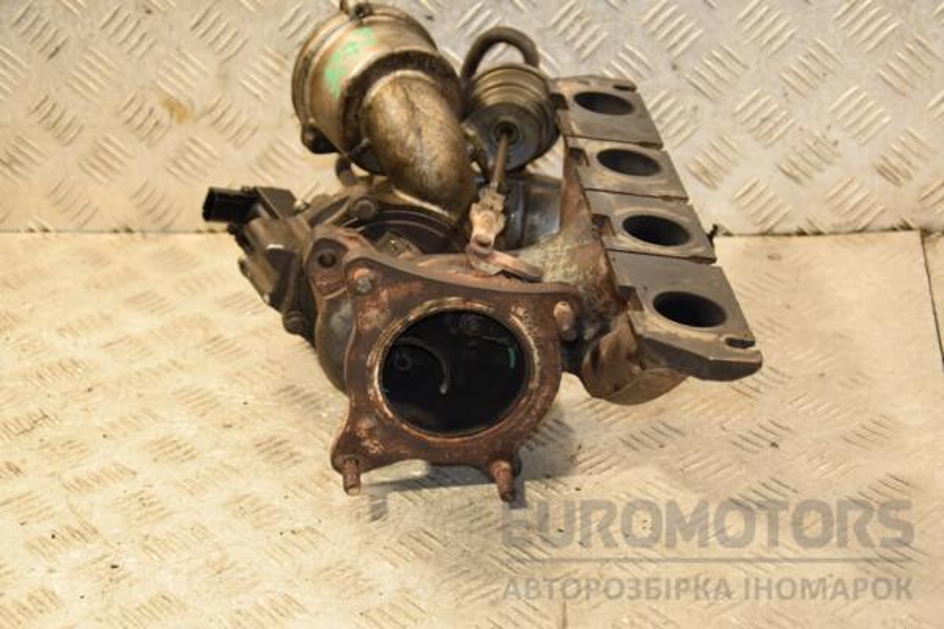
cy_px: 314
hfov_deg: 27.0
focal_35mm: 75
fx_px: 1967
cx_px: 472
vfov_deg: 18.2
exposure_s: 1/160
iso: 800
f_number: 5
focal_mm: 50
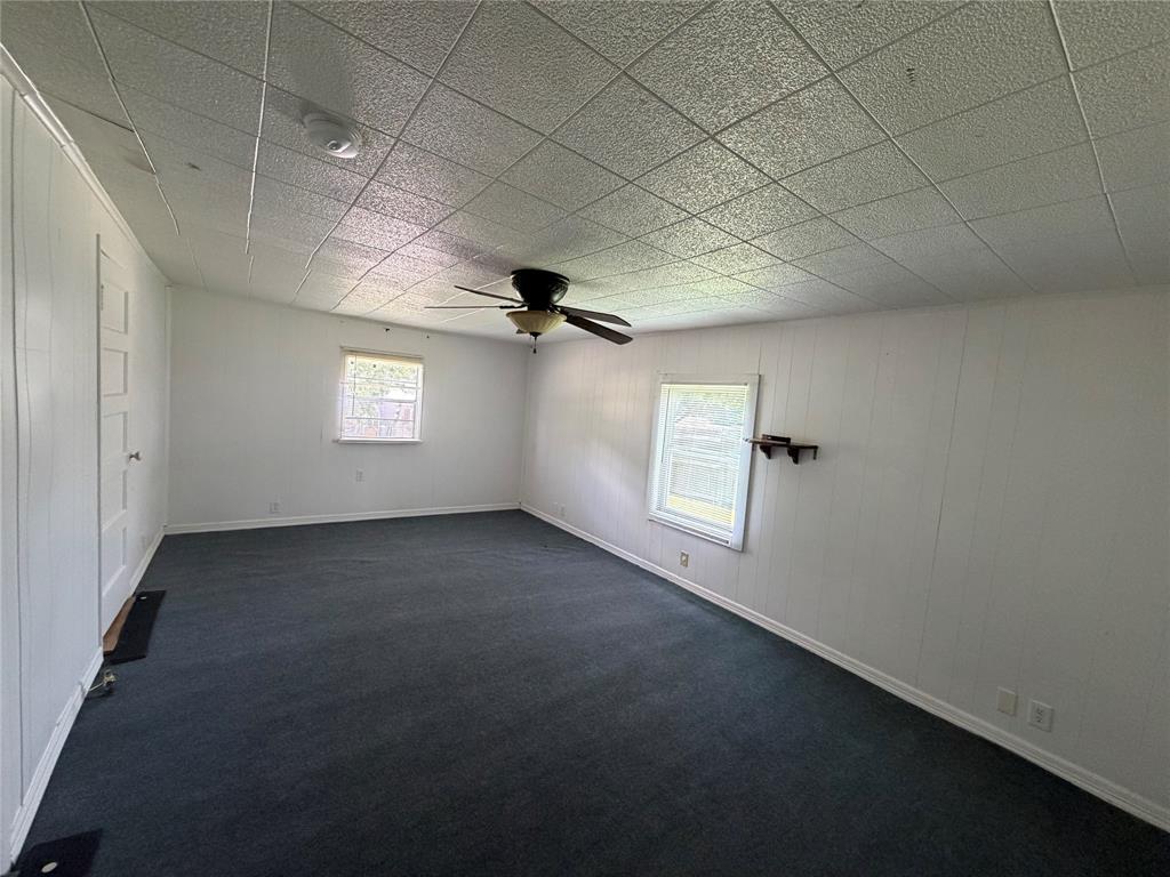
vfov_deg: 85.7
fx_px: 473
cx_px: 585
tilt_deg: -4.6
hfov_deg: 102.1
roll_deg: -5.3
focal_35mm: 14
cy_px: 438
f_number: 2.2
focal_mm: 2.22
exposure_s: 1/60
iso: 400
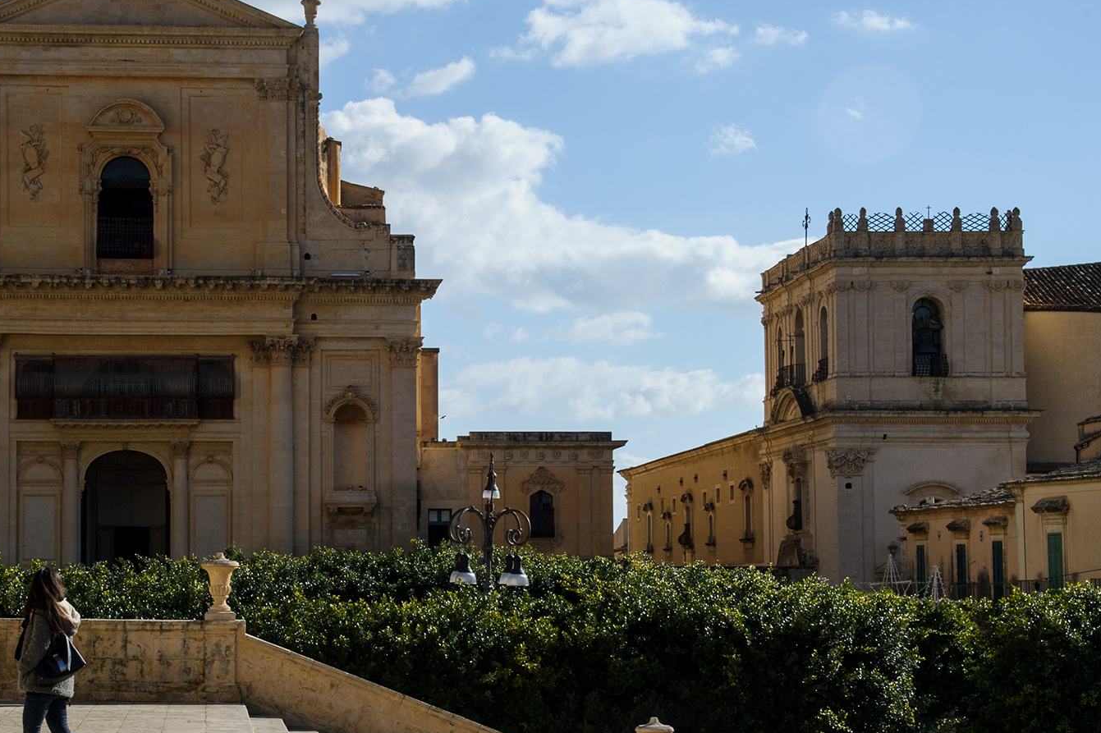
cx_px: 355
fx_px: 2507
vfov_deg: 16.6
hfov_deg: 24.6
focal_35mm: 82
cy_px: 434
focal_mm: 50
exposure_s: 1/320
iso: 200
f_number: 11
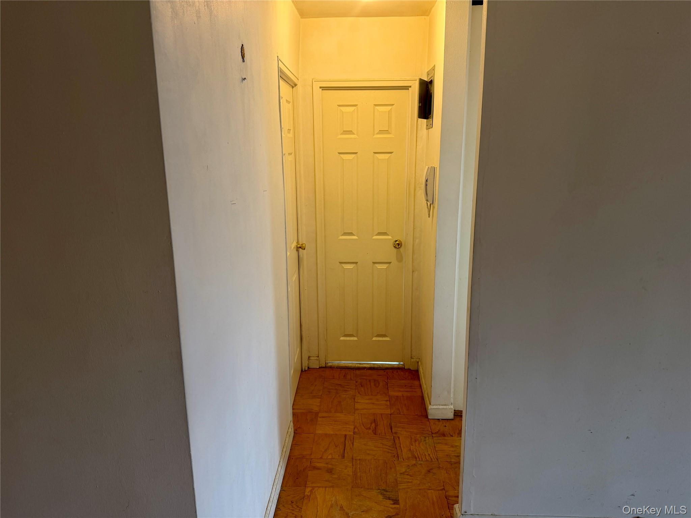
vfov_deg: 56.8
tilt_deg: -13.3
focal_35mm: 24
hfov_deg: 71.6
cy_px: 259
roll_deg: +0.4
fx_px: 479
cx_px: 346
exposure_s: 1/60
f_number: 1.78
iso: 125
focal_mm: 6.76
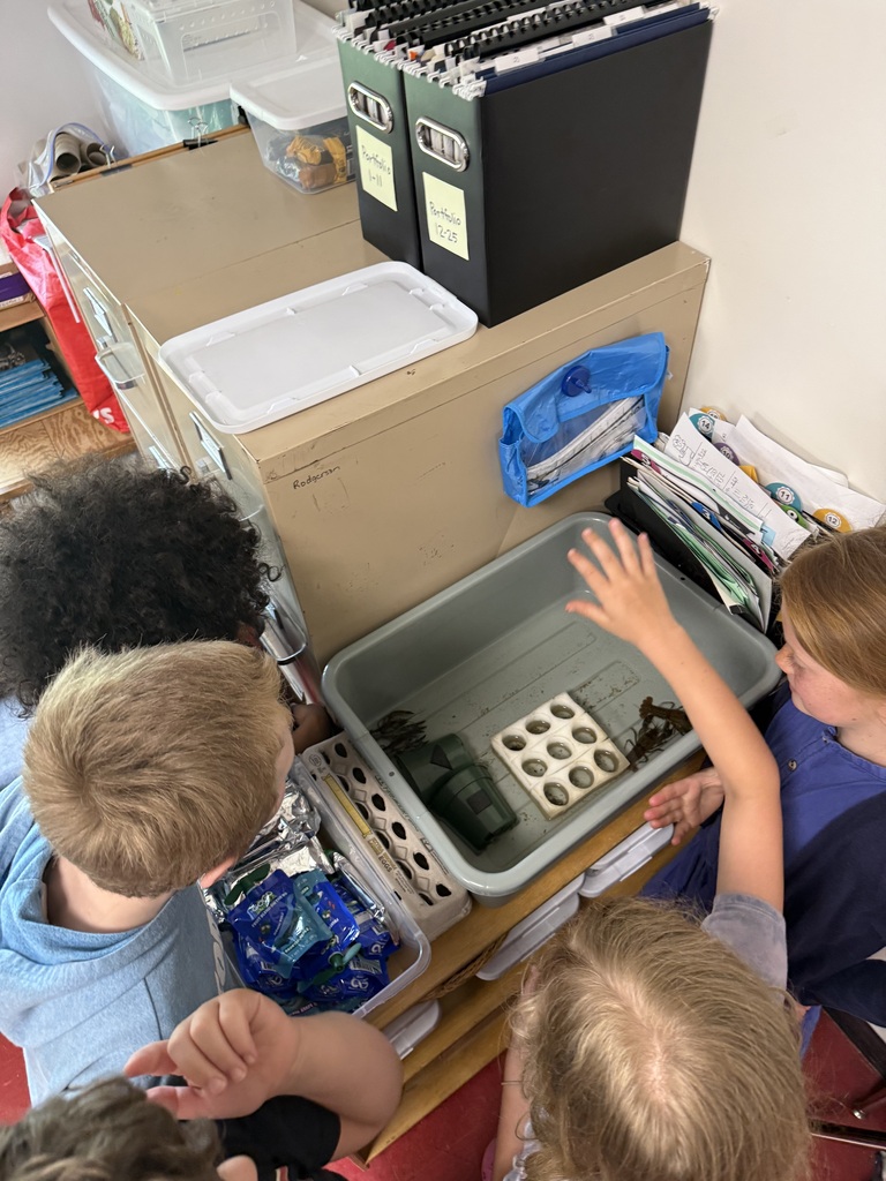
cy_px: 590
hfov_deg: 56.8
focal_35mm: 24
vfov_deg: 71.6
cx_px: 443
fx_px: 819
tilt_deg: -48.2
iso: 250
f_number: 1.78
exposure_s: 1/60
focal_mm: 6.76
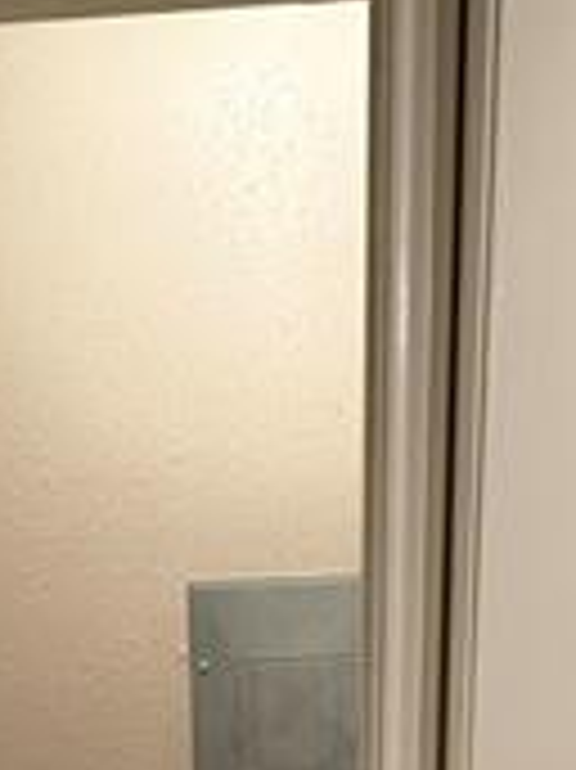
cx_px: 158
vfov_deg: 18.9
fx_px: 1399
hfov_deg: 23.1
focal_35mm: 63
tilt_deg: -25.0
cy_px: 1540
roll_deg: +2.1
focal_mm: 2.22
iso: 200
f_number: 2.2
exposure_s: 1/60
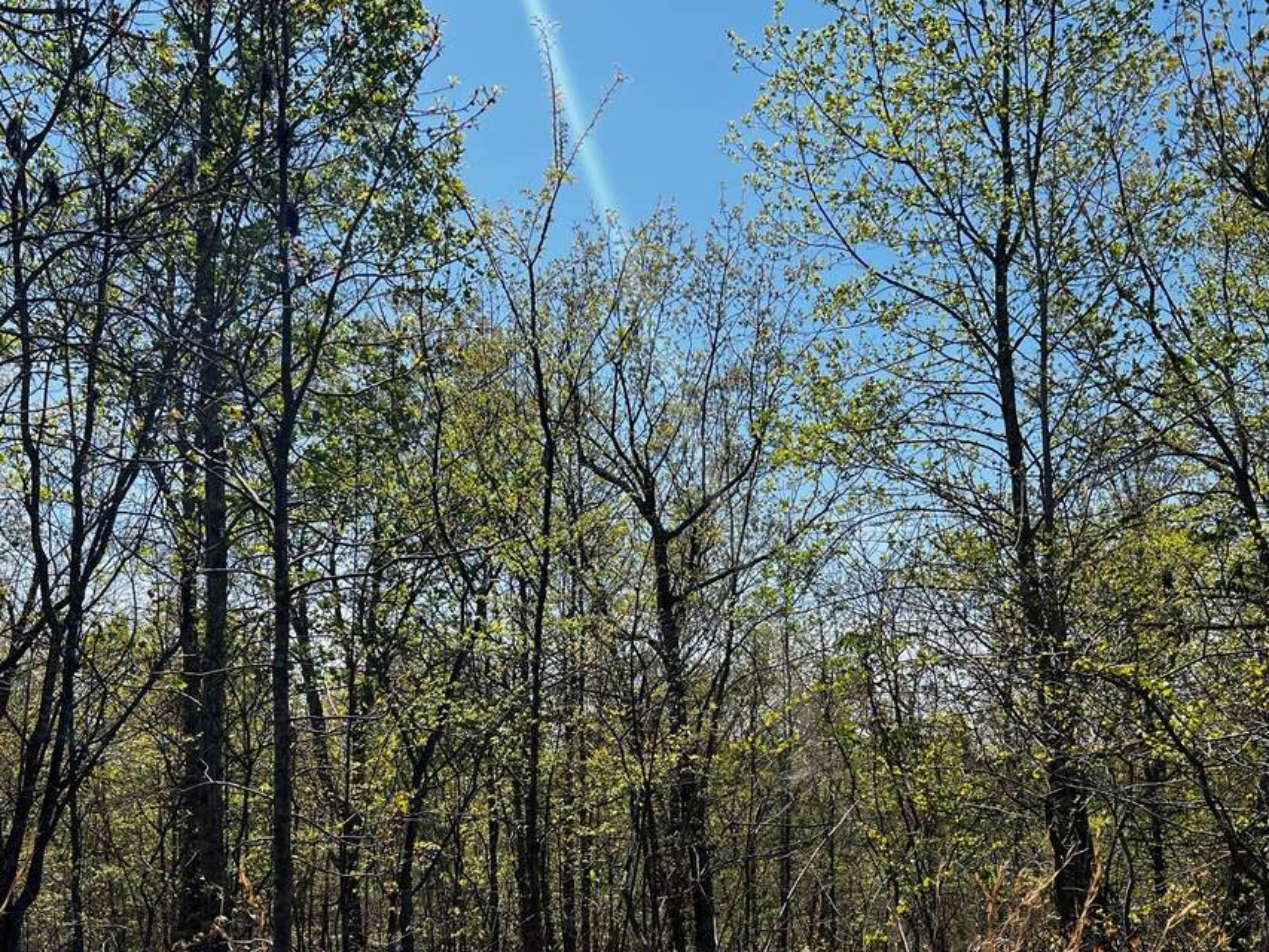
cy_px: 632
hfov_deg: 47.9
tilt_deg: +11.9
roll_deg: +1.1
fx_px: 1430
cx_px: 634
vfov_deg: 36.5
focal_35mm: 39
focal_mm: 5.7
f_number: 1.5
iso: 50
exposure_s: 1/4115
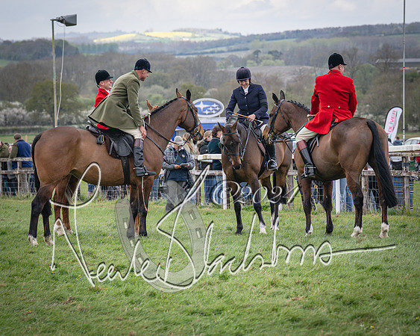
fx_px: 2447
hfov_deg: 9.8
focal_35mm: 197
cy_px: 177
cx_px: 262
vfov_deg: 7.8
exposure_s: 1/1250
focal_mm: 110
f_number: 4.5
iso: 400
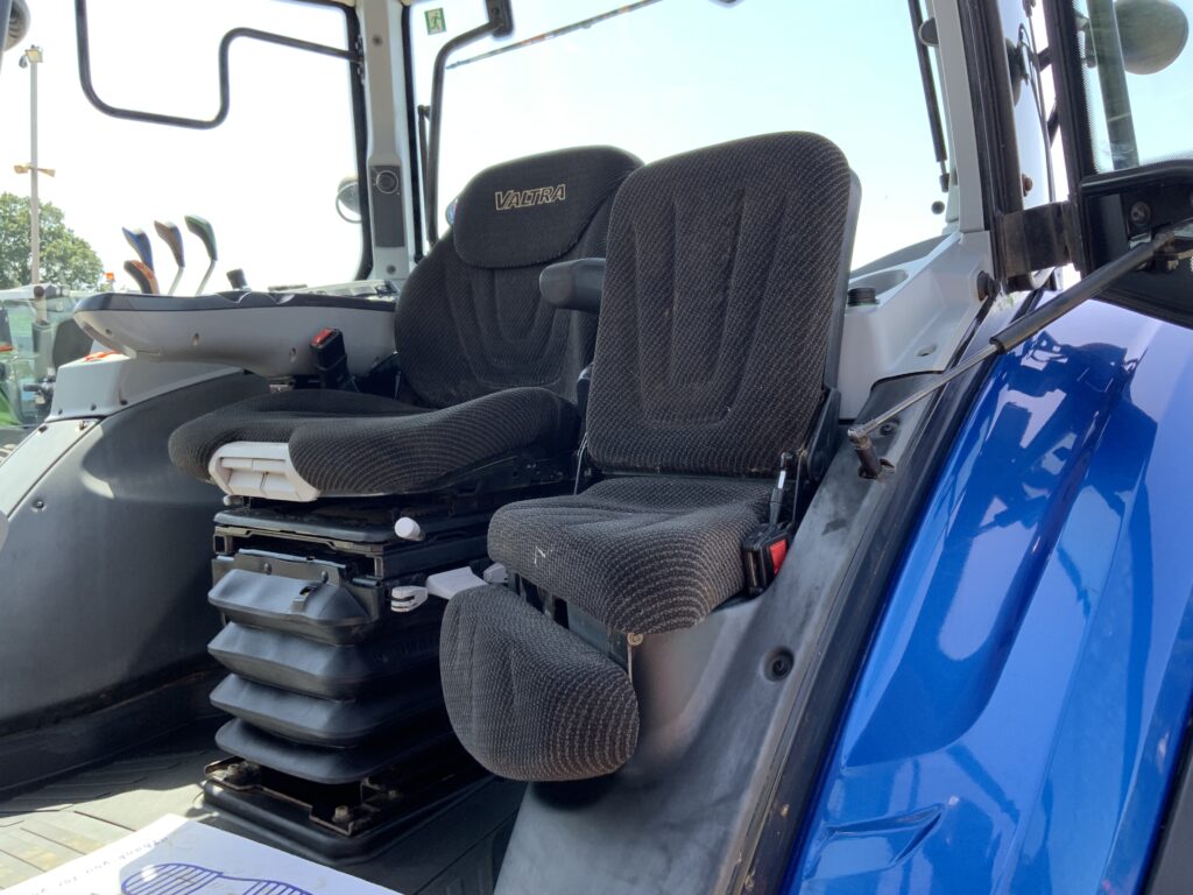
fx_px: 999
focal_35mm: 29
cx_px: 596
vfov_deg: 48.2
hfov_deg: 61.7
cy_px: 448
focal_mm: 3
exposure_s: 1/158
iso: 16
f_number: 1.8
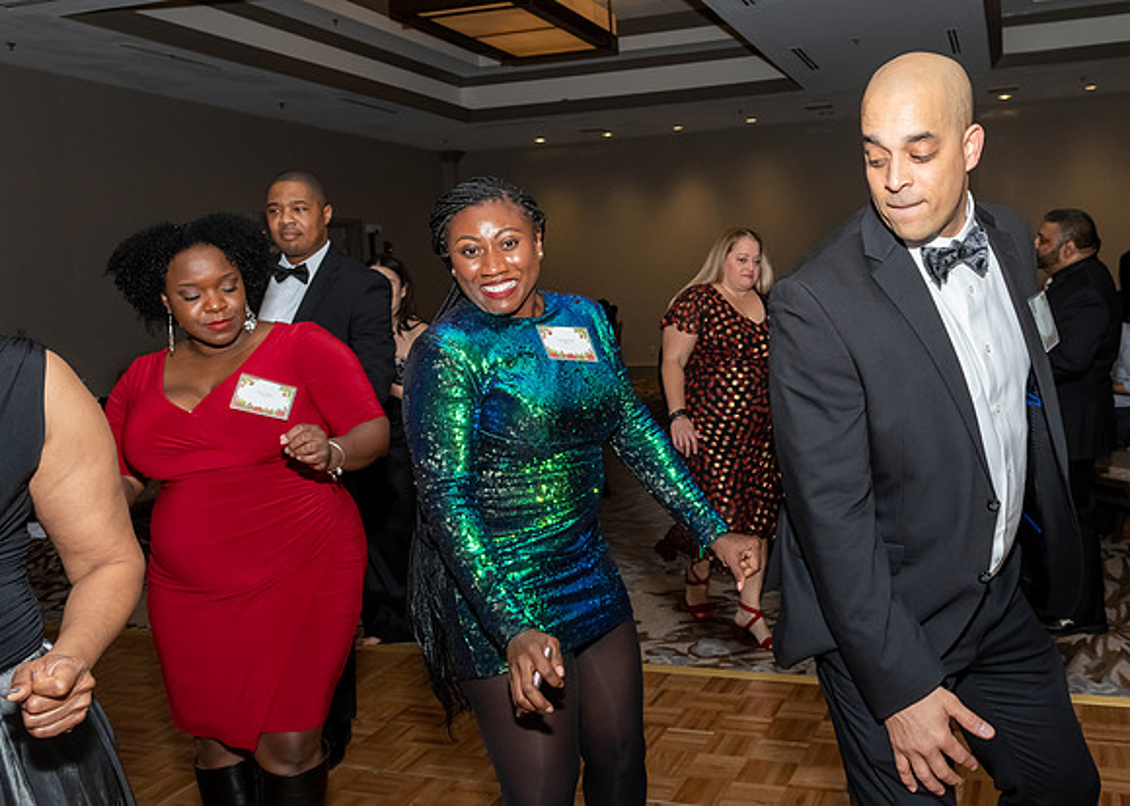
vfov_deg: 42.5
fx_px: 1033
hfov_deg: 56.7
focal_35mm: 32
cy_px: 336
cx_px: 704
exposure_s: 1/250
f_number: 6.3
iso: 500
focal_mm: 17
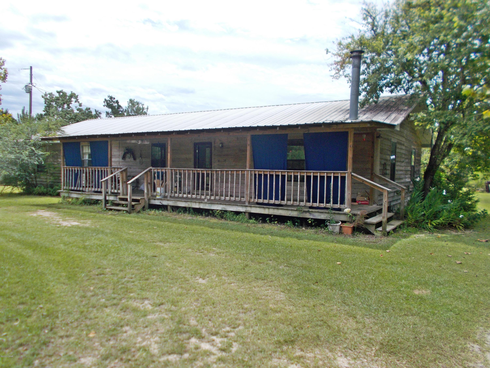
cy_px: 184
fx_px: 368
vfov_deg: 53.1
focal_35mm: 26
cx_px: 245
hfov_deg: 67.3
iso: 80
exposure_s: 1/200
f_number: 8
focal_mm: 4.6
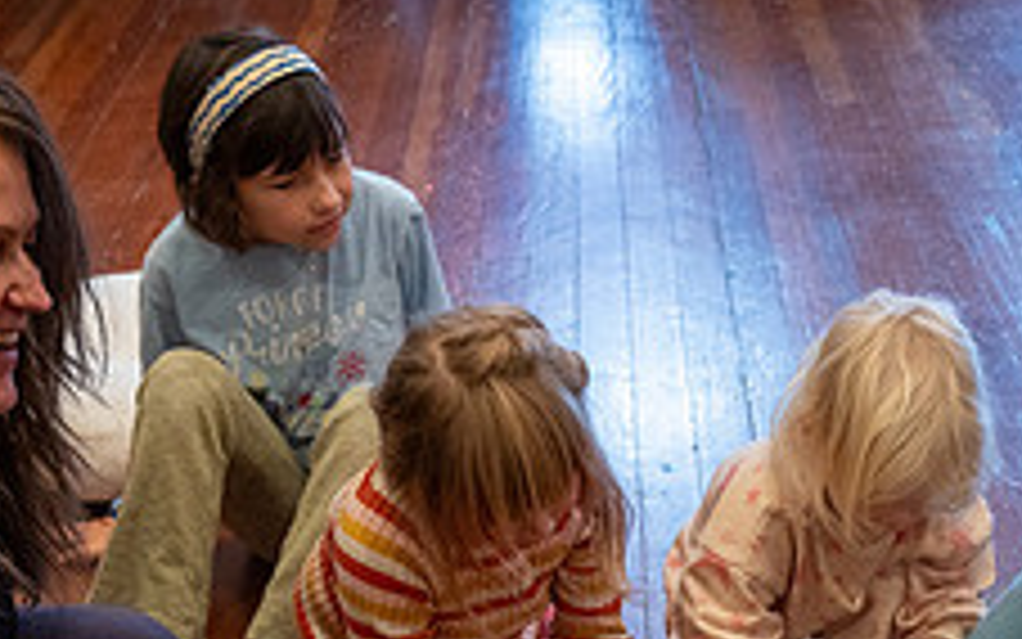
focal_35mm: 69
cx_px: 878
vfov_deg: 17.7
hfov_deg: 28.8
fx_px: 1922
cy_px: 824
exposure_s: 1/125
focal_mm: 26.5
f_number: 4
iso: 3200
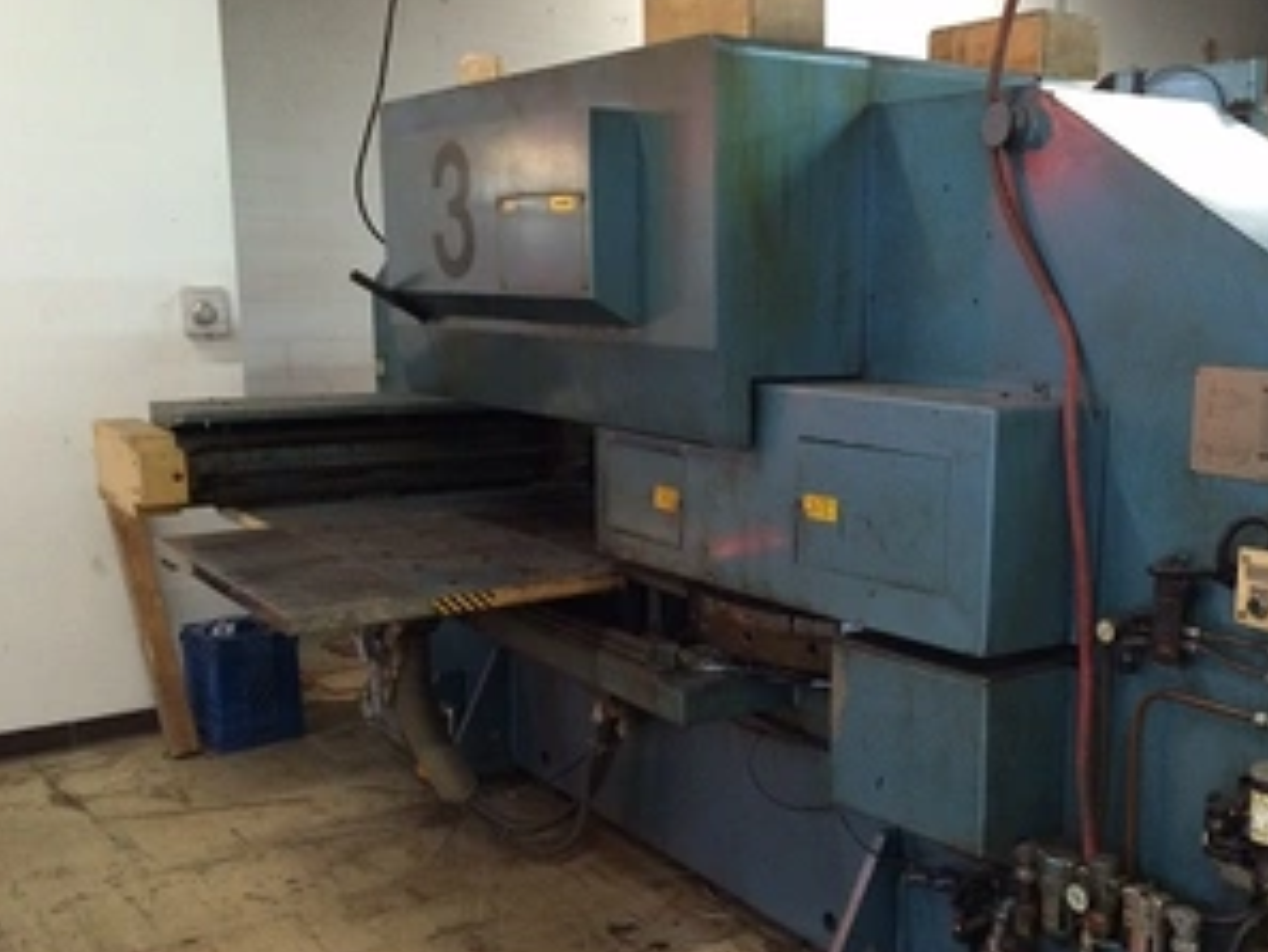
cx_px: 811
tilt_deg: -12.5
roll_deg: +0.3
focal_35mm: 39
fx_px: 1429
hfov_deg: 47.3
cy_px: 555
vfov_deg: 36.8
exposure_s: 1/30
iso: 250
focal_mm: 4.15
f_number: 2.2
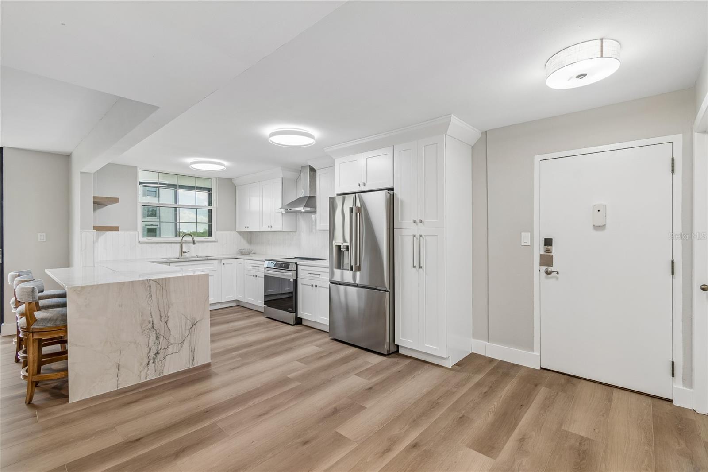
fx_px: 295
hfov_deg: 100.4
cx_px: 354
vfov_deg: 77.3
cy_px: 236
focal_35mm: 15
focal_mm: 10
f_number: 7.1
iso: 100
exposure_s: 1/4
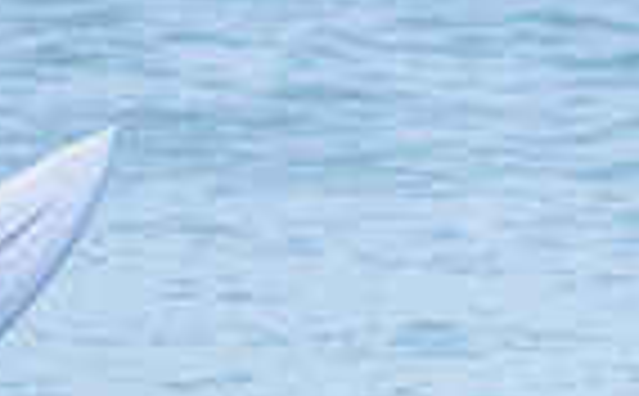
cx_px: -233
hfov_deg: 0.8
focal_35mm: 2557
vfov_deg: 0.5
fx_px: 44424
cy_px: 572
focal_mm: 500
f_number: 5.6
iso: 3200
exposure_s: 1/2000
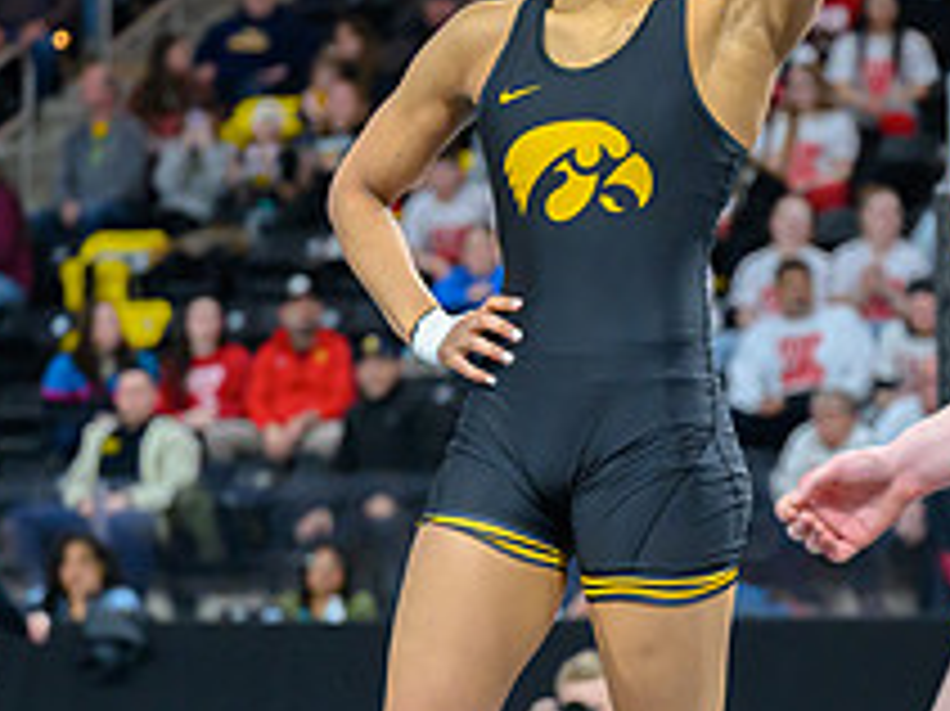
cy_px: 435
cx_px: 653
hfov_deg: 9.7
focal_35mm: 204
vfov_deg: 7.3
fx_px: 5595
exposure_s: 1/800
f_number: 2.8
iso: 3200
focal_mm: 74
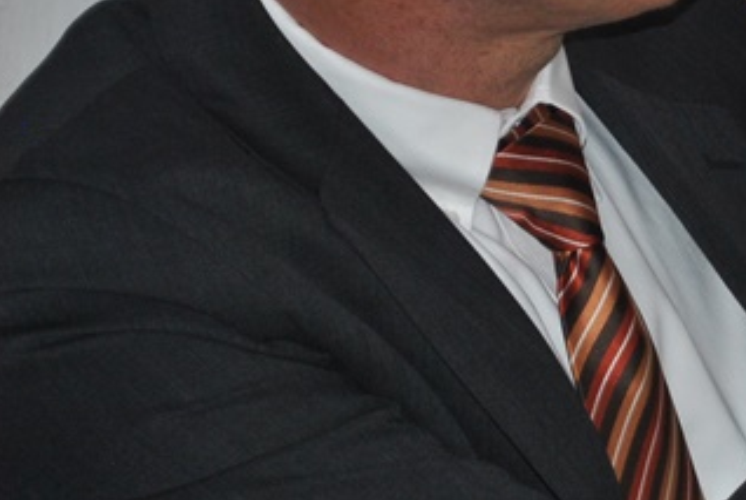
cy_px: 67
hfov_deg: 7.9
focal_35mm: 260
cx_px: 819
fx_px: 5386
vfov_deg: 5.3
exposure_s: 1/60
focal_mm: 55
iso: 200
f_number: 5.6
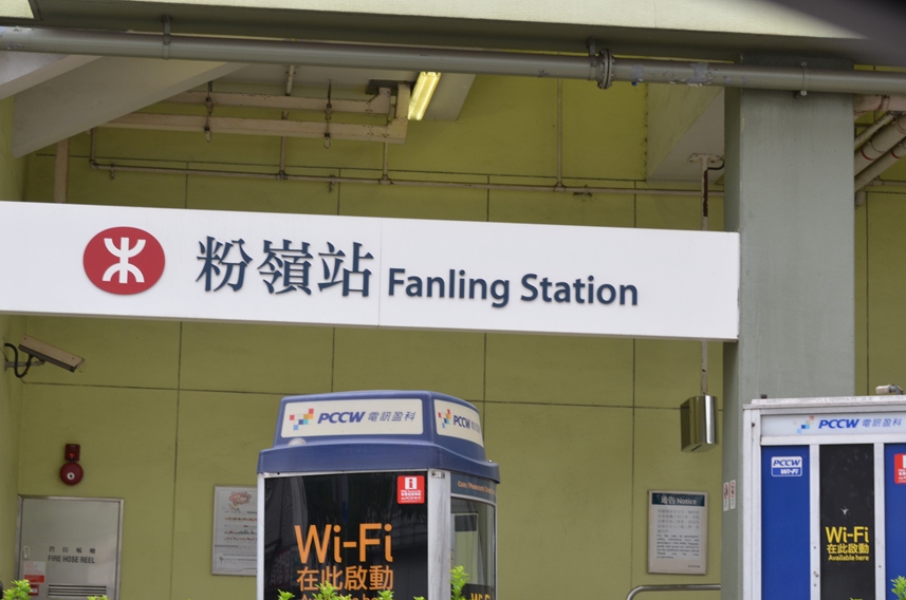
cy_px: 357
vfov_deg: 15.8
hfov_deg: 23.7
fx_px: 2160
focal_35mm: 86
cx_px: 410
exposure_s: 1/125
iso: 200
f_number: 5.6
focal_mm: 48
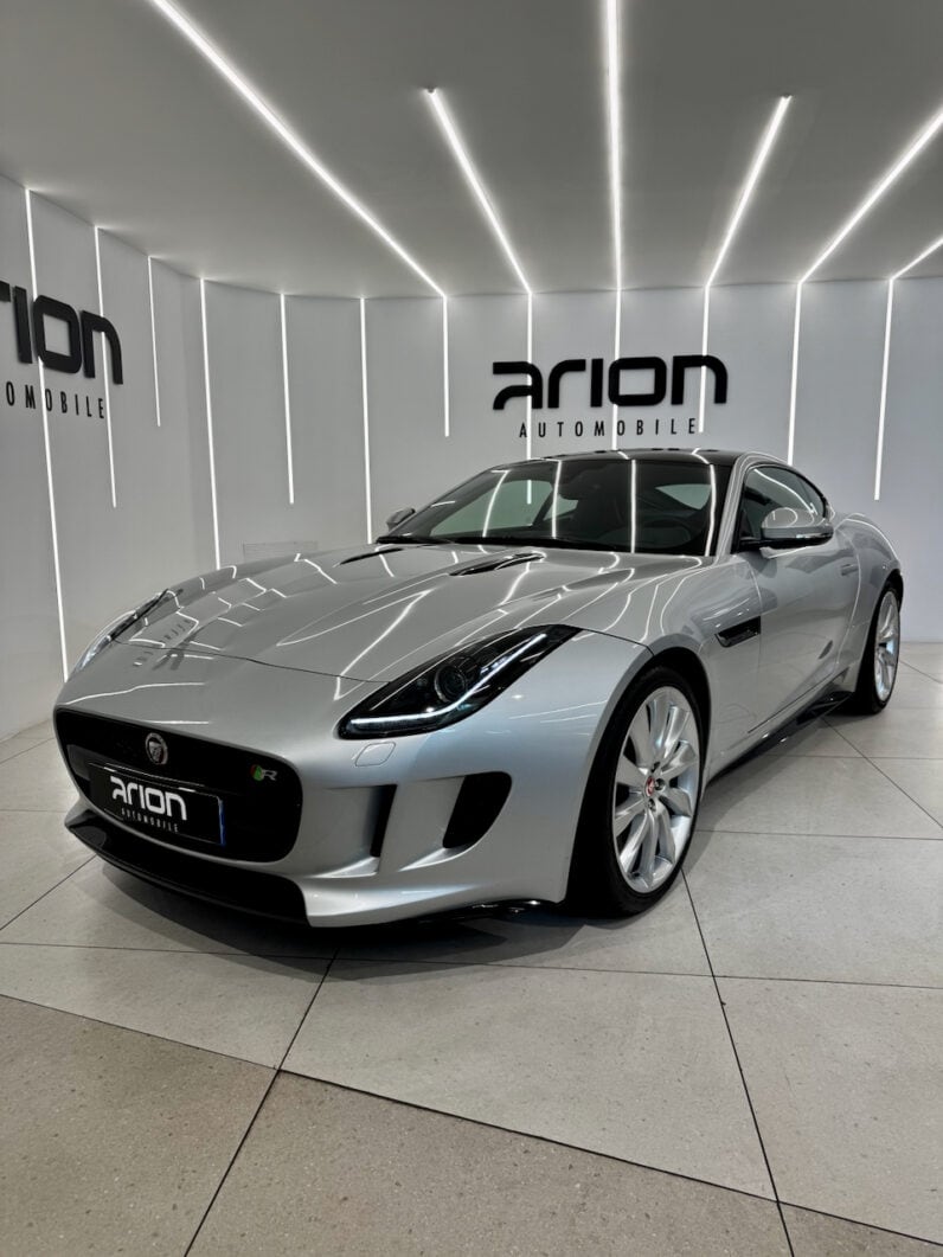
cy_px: 628
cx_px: 472
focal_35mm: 24
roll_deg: +2.1
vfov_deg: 71.6
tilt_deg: -8.5
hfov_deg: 56.8
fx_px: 872
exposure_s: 1/70
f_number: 1.78
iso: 64
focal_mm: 6.76
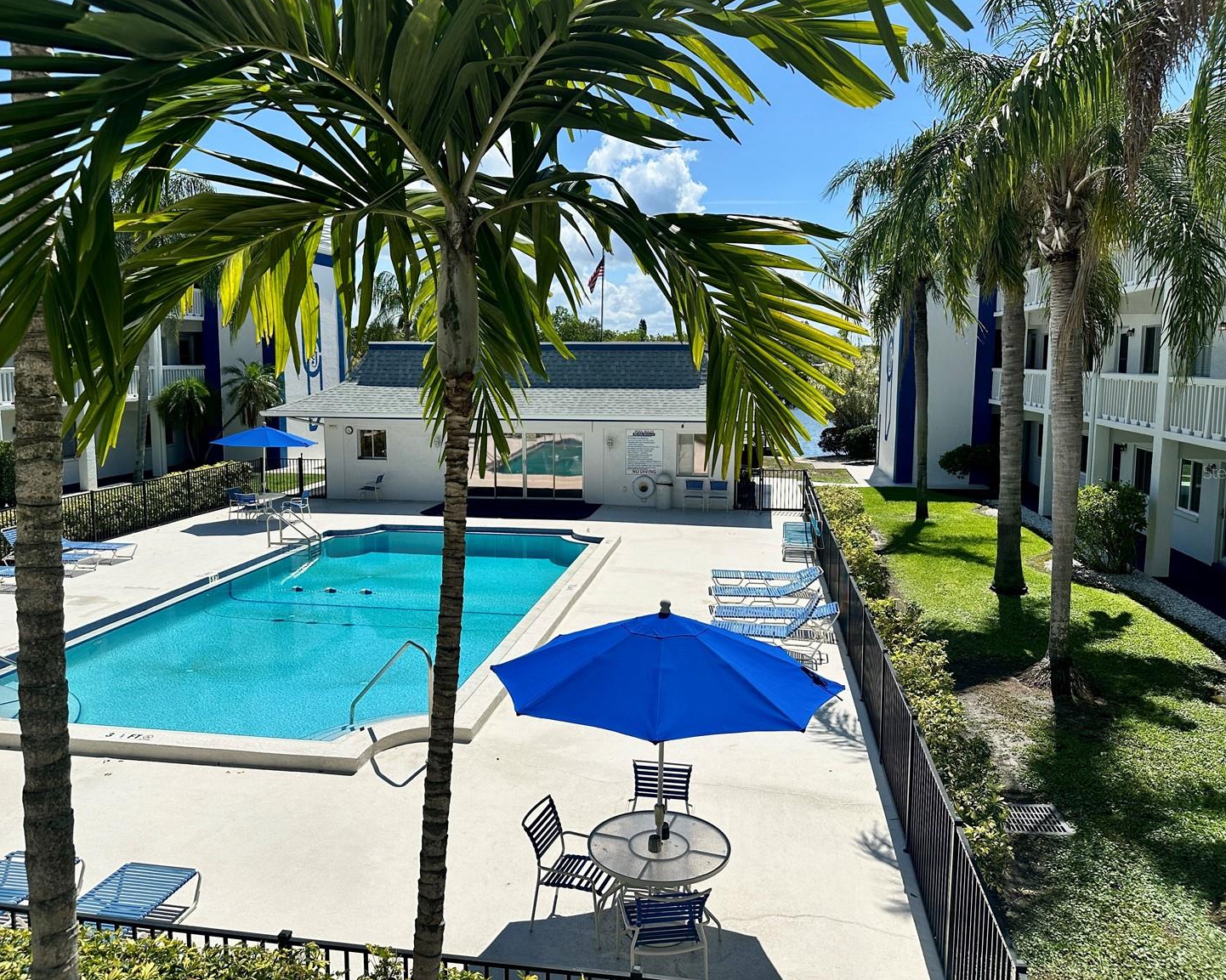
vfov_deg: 54.9
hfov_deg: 66.0
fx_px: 943
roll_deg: +0.1
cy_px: 472
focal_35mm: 26
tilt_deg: -7.0
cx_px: 603
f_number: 1.78
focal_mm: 6.86
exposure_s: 1/8929
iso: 80
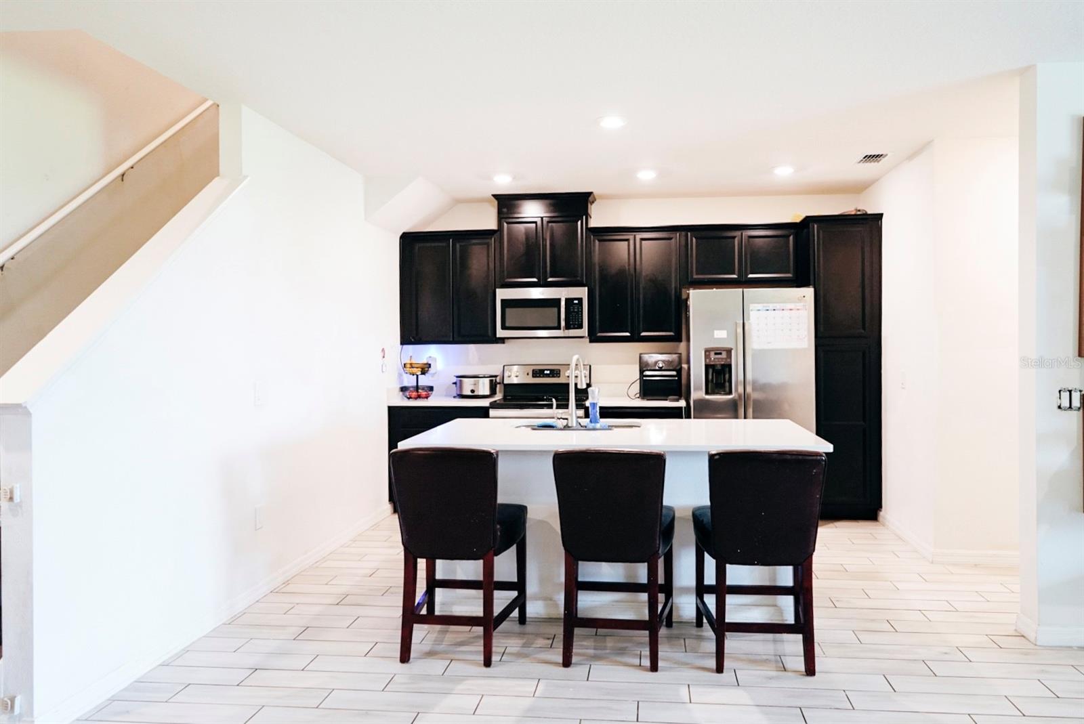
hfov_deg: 73.7
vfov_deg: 53.2
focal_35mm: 24
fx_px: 723
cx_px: 542
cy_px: 362
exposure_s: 1/125
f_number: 2.8
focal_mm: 24
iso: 1600
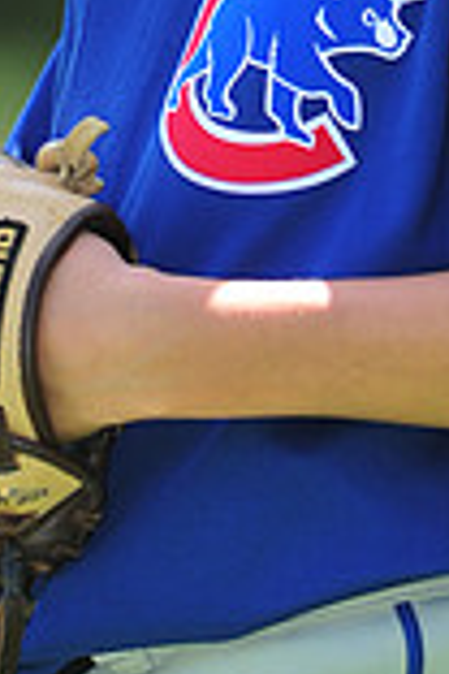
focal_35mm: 742
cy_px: -320
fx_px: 13880
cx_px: 233
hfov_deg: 1.9
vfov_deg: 2.8
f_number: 5.6
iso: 200
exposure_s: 1/320
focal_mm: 200
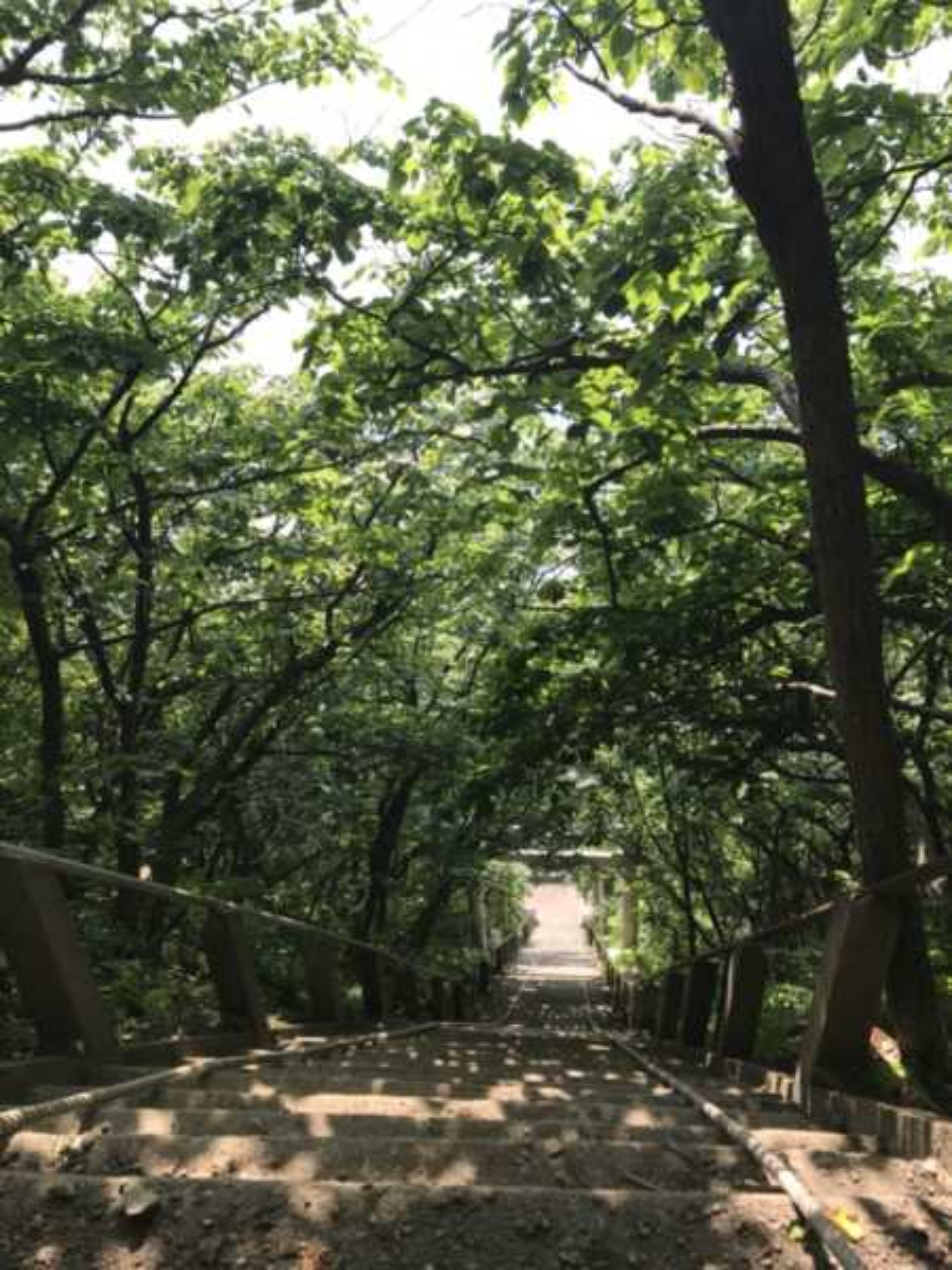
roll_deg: +3.4
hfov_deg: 49.7
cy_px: 635
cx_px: 476
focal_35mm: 28
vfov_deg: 63.4
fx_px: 1027
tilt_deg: -31.0
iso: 20
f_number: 1.8
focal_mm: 3.99
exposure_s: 1/517
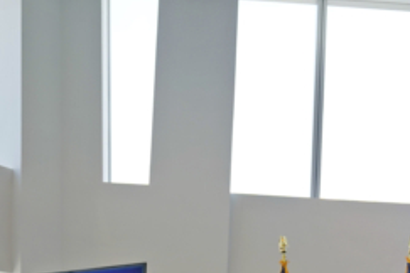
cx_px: 254
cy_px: 337
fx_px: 979
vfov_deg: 15.3
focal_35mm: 86
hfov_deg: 23.6
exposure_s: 1/250
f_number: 4
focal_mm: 34
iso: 400
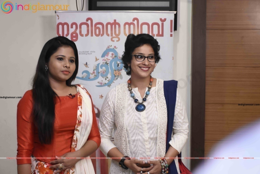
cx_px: 130
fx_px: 488
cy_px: 87
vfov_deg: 20.2
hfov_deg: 29.9
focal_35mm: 68
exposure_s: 1/100
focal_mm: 45
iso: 1600
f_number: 4.5
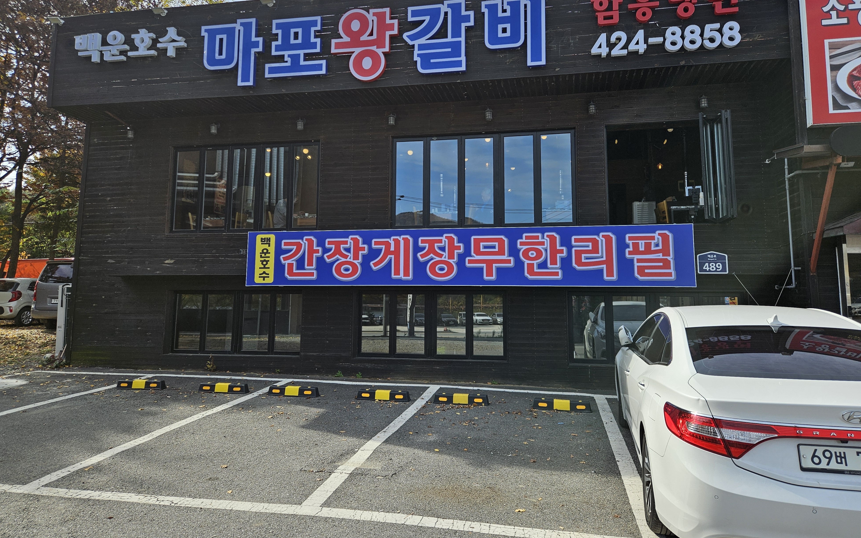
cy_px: 219
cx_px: 437
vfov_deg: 49.0
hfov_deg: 72.5
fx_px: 587
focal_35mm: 25
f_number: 1.8
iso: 25
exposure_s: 1/1425
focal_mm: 5.4
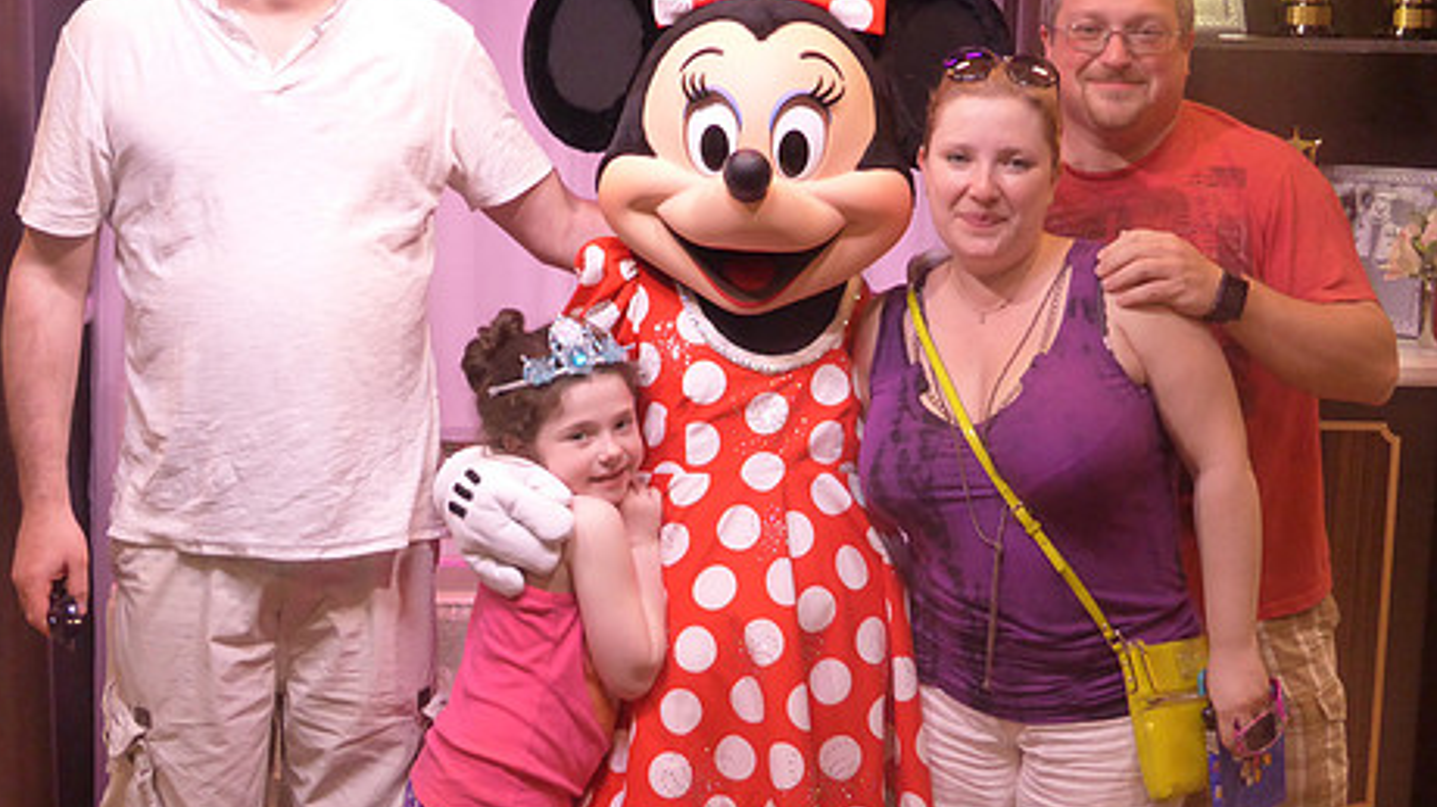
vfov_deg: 20.4
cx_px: 779
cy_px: 428
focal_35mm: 59
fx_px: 2247
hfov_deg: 35.4
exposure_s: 1/40
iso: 400
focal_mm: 7.4
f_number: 3.9
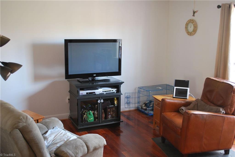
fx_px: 255
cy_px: 78
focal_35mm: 39
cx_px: 118
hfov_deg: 49.5
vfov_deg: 34.3
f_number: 4.2
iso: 400
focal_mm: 26
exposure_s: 1/6
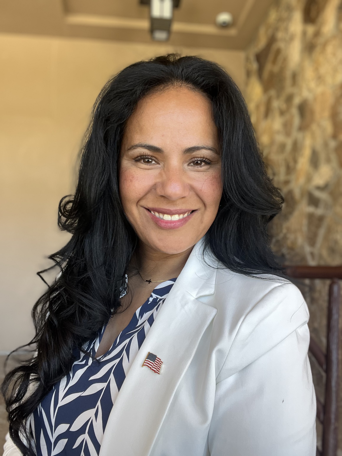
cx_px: 171
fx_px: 395
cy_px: 228
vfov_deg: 60.0
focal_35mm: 30
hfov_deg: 46.8
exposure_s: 1/112
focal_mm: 2.71
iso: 100
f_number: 2.2
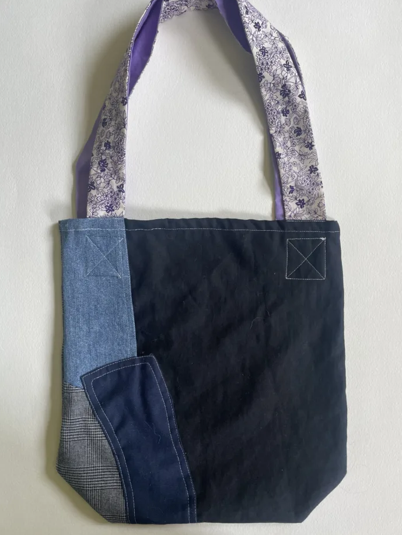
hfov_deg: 48.2
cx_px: 191
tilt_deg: -88.1
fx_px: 449
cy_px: 248
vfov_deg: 61.6
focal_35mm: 29
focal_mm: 4.2
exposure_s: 1/121
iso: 100
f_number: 1.6
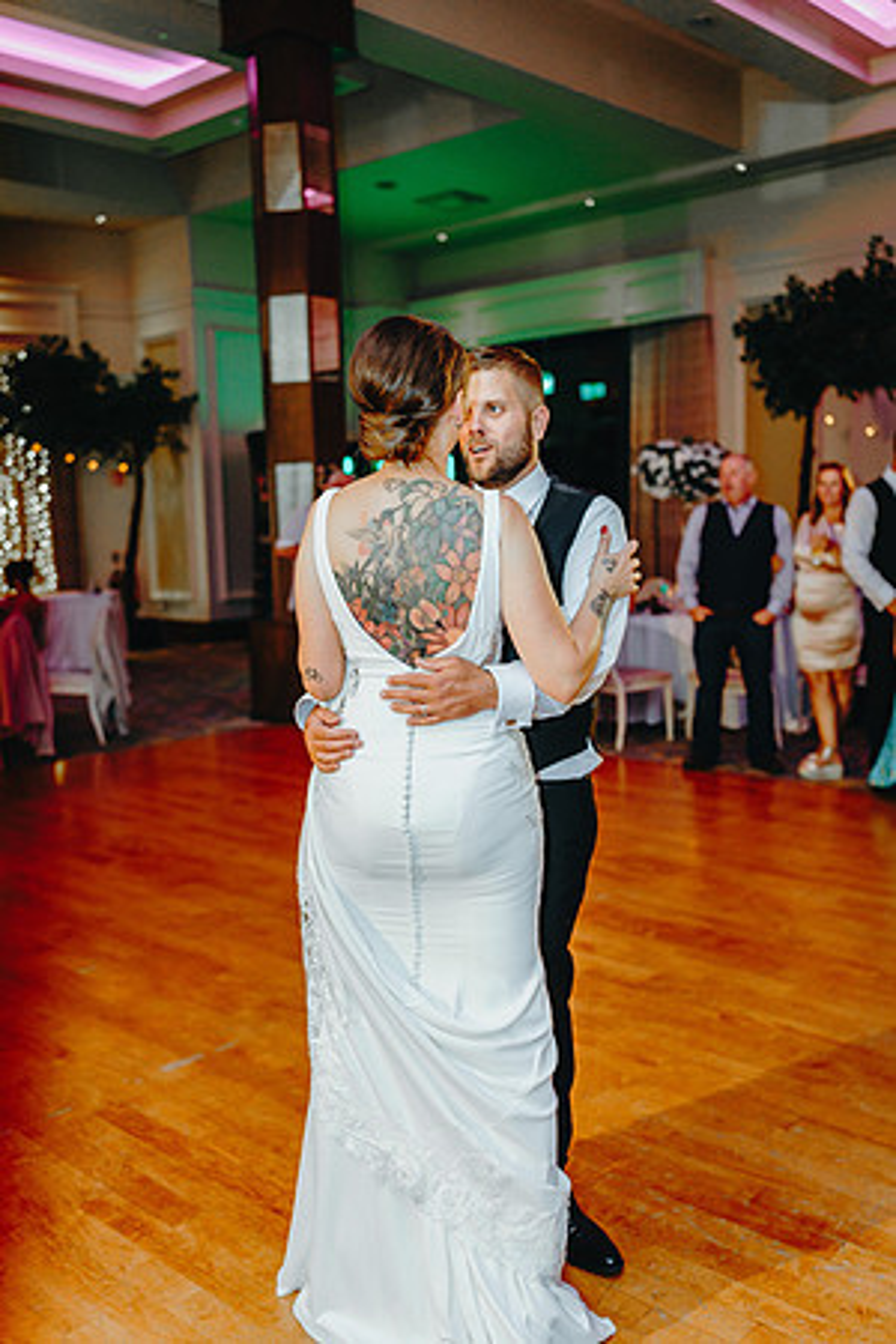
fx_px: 1307
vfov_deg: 54.4
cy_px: 672
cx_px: 448
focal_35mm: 35
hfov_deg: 37.9
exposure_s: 1/250
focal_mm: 35
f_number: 2
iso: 1250
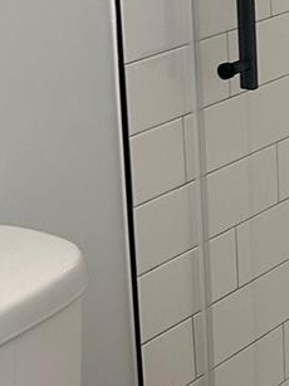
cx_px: 581
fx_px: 1337
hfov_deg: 11.2
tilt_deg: -13.0
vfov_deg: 16.0
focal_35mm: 120
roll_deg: -0.2
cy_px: -30
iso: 160
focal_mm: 6.86
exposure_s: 1/120
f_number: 1.78
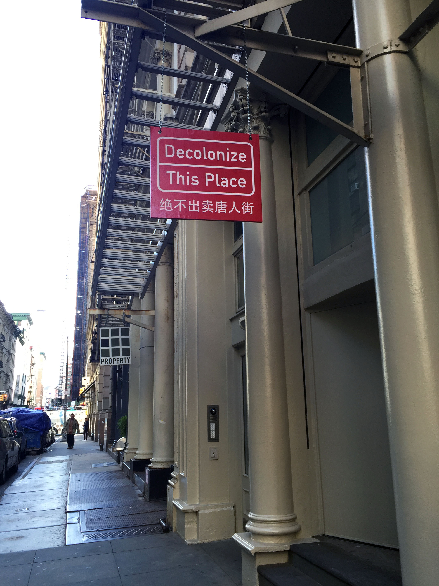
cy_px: 293
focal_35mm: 29
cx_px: 220
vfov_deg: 61.7
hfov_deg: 48.2
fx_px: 490
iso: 32
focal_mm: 4.15
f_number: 2.2
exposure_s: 1/120
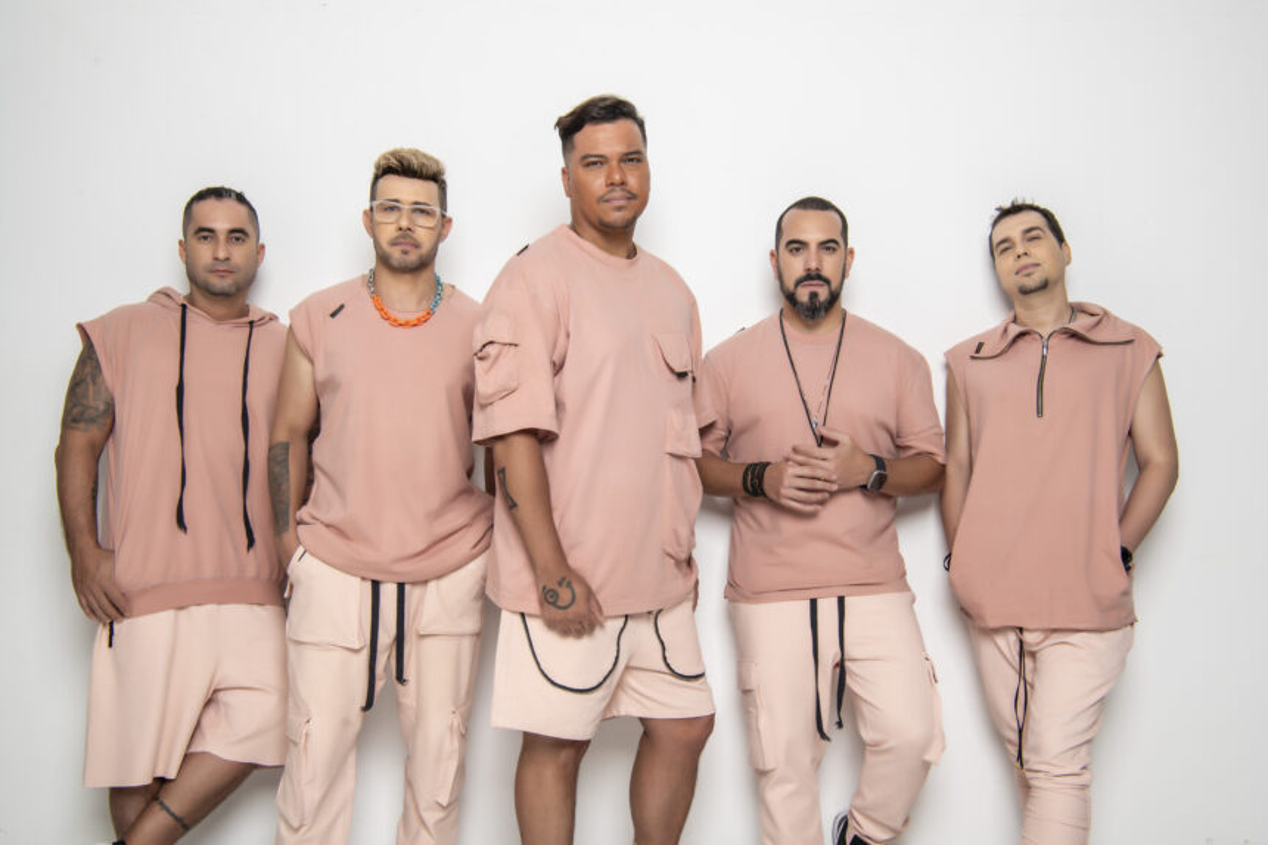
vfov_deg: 36.9
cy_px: 422
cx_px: 634
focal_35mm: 36
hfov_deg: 53.1
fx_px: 1268
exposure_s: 1/160
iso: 100
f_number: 10
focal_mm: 36
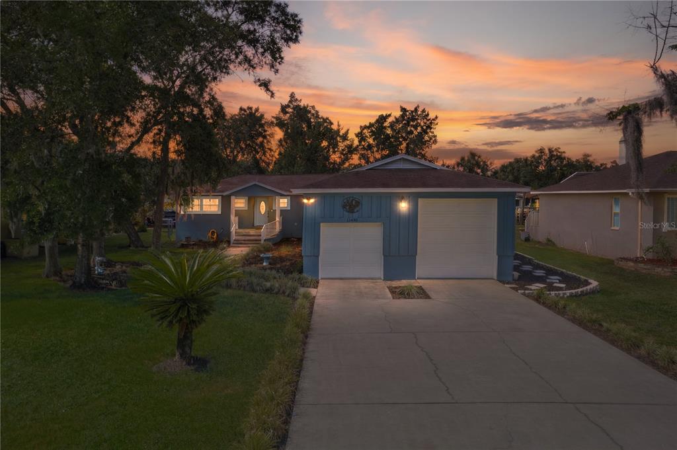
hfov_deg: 78.6
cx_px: 338
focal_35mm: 22
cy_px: 225
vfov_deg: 57.1
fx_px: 413
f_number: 2.8
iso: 100
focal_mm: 8.38
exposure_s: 1/1250
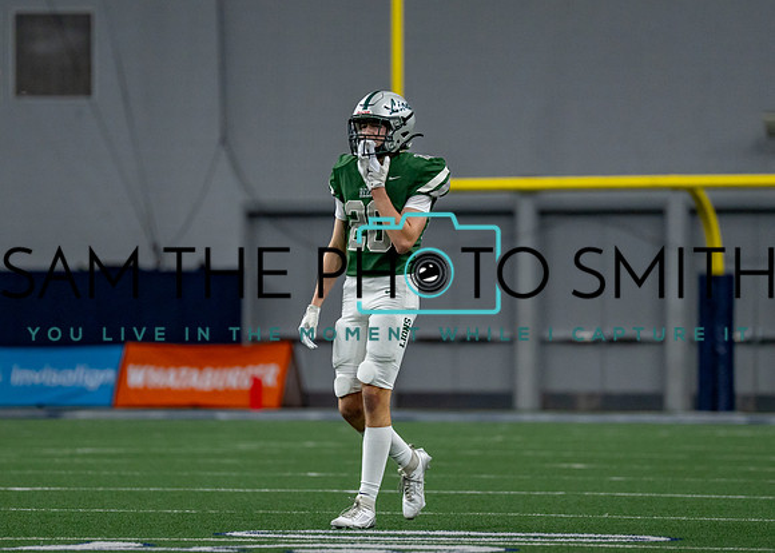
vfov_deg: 4.5
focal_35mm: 317
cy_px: 297
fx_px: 6969
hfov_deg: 6.4
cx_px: 372
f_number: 2.8
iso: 1600
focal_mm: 200
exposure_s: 1/1600
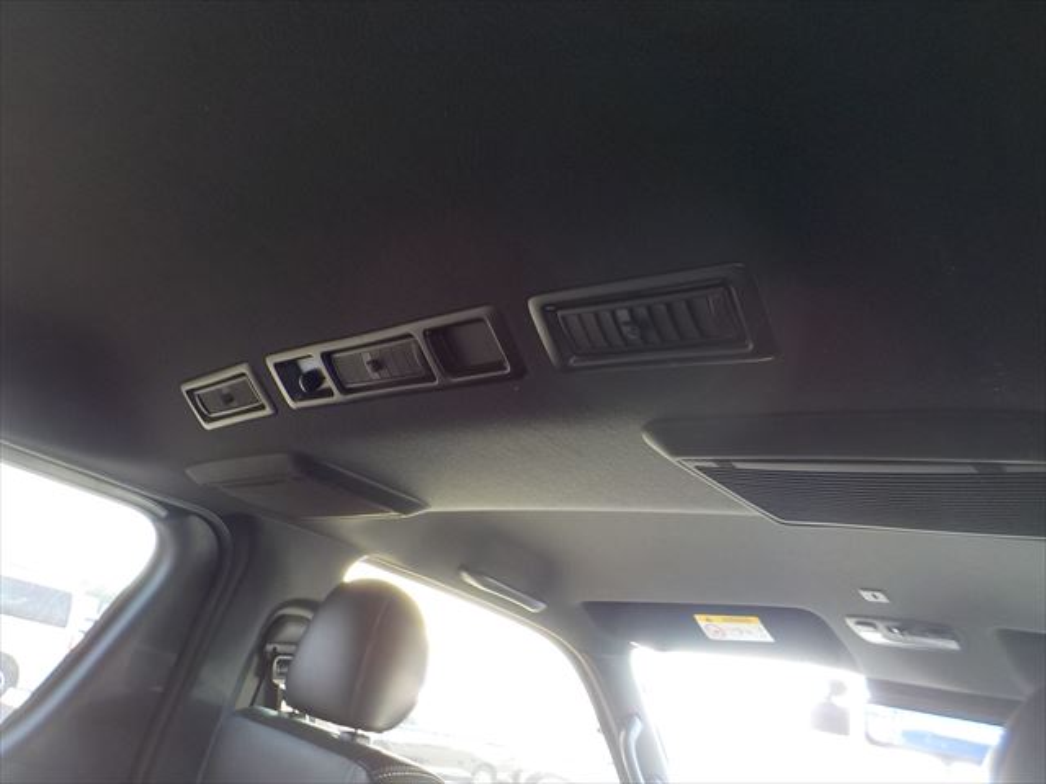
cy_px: 392
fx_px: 907
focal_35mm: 30
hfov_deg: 60.0
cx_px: 523
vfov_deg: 46.8
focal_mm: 4.1
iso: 125
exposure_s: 1/30
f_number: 3.3
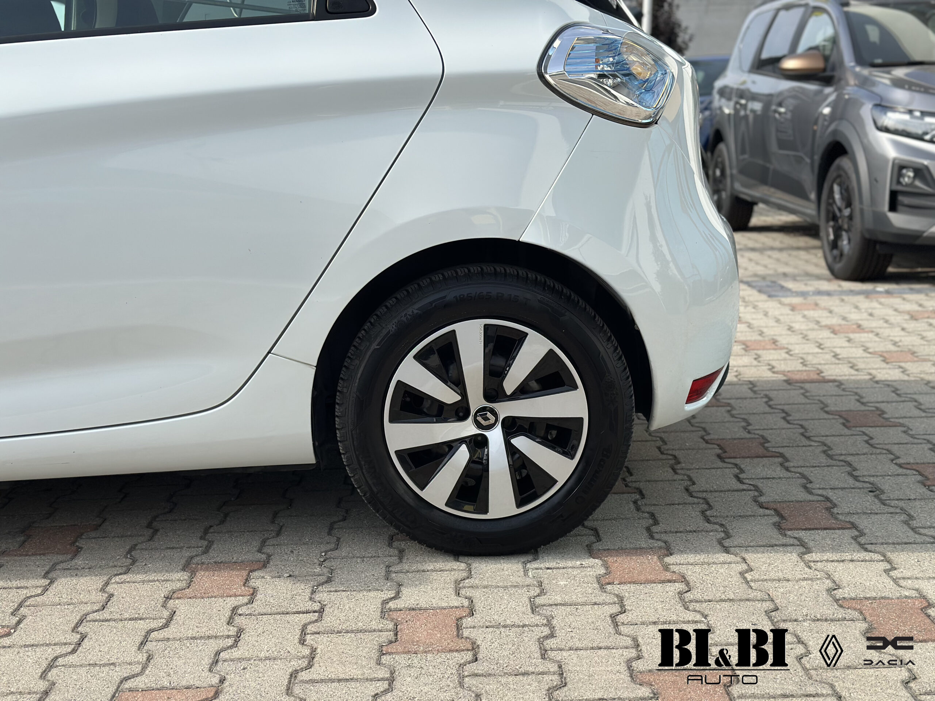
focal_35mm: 48
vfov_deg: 30.3
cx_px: 468
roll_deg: +0.8
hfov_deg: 39.7
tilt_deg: -10.6
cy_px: 350
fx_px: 1297
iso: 100
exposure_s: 1/4184
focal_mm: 6.86
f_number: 1.78
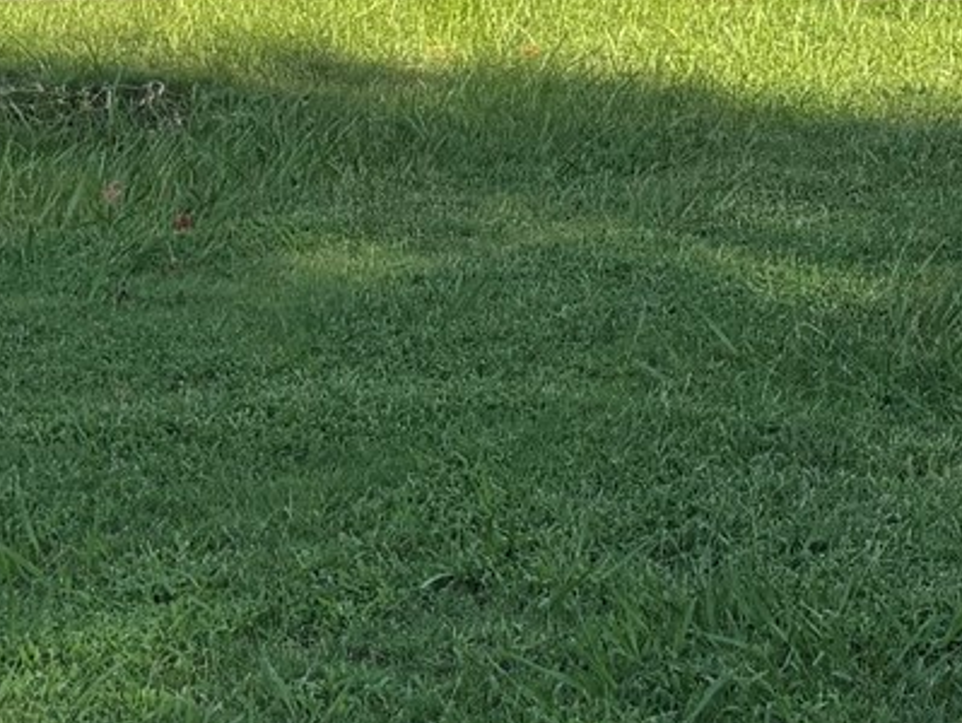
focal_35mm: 125
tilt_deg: -3.0
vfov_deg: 11.4
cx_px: 1389
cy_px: -359
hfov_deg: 14.8
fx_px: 3477
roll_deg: +0.2
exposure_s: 1/1477
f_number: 1.6
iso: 50
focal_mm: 5.96
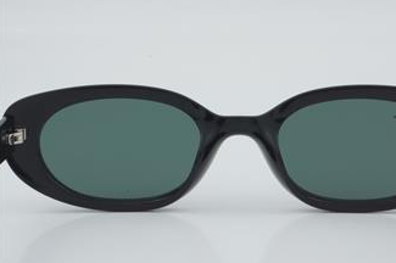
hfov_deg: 20.1
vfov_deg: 13.4
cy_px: 147
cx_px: 240
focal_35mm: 102
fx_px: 1117
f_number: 29
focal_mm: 55
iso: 100
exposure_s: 1/4
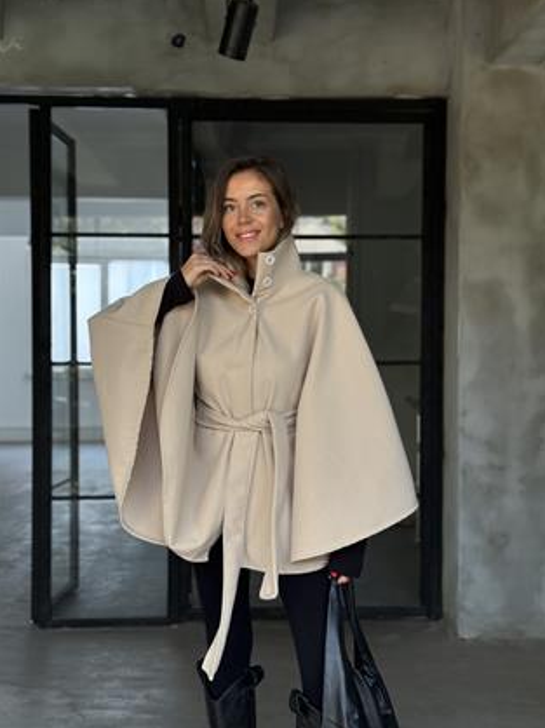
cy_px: 362
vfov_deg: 38.9
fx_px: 1030
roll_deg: -0.5
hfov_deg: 29.6
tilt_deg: -1.4
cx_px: 275
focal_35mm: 49
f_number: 1.78
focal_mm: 6.76
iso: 200
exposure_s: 1/128
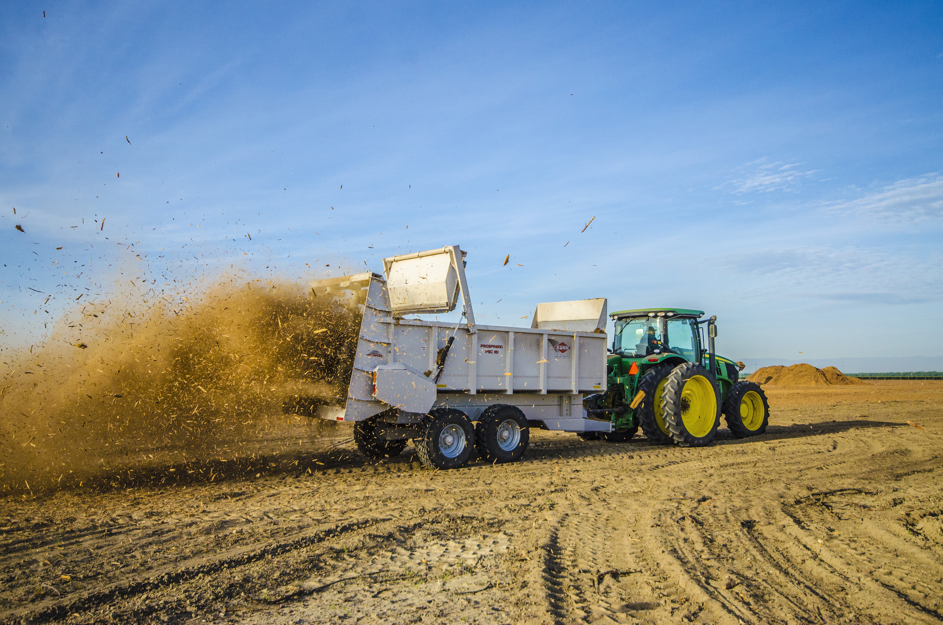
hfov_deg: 62.0
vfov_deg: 43.4
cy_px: 312
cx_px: 472
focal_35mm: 30
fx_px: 784
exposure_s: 1/2500
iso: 500
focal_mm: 20
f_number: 5.6
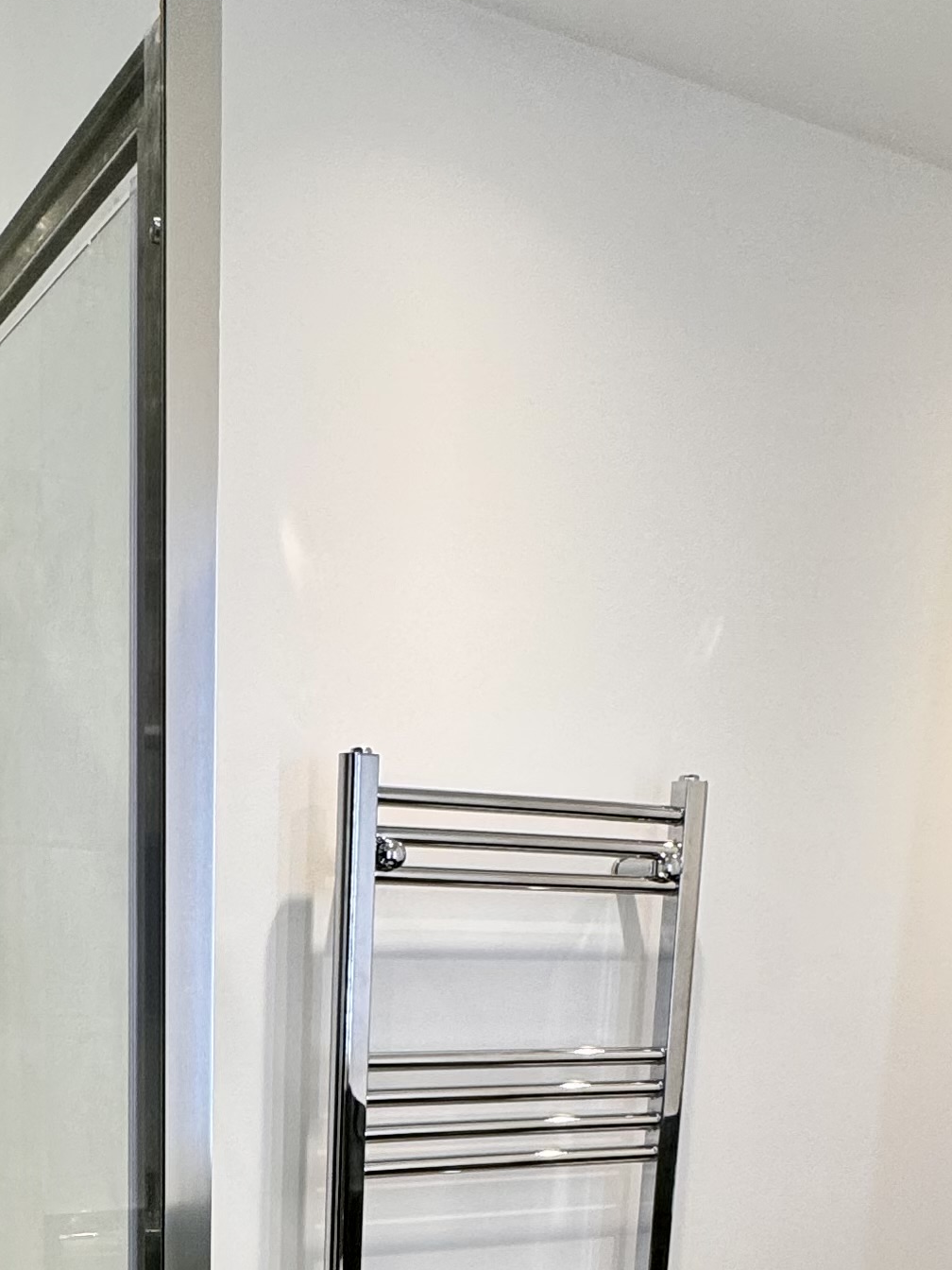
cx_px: 249
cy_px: 1316
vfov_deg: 38.8
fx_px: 1540
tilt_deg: -13.8
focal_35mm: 42
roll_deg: -1.3
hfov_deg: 33.7
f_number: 2.2
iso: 125
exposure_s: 1/100
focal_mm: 2.22
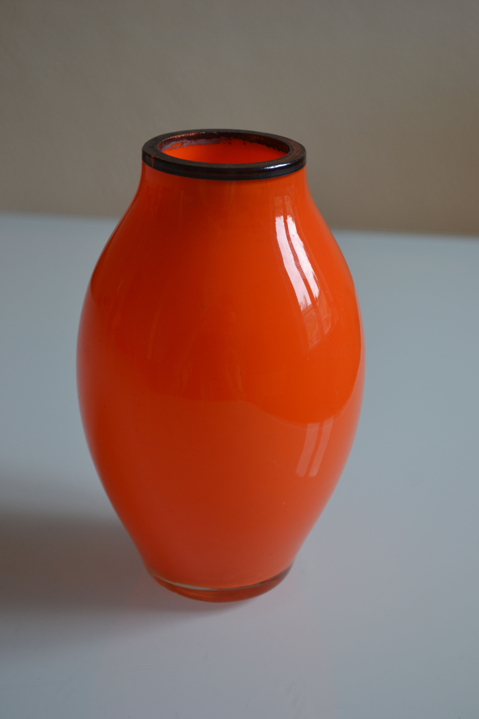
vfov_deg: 33.4
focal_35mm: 60
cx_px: 240
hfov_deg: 22.6
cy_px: 360
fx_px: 1197
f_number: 5.6
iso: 250
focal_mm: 40
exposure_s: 1/125
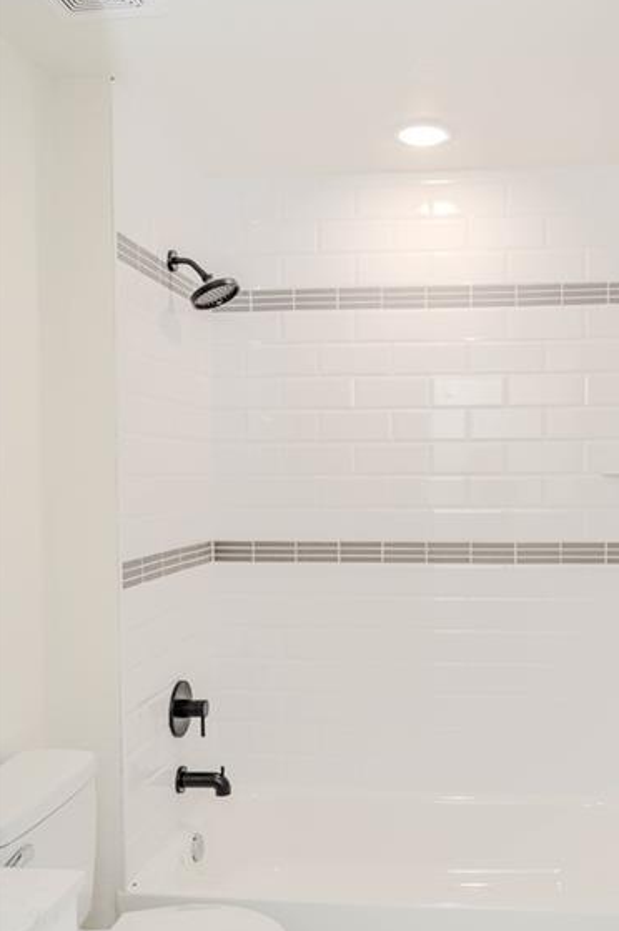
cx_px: 421
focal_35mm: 33
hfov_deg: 39.4
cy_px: 511
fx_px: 852
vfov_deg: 57.1
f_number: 2.8
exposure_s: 1/200
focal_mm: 24
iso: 500
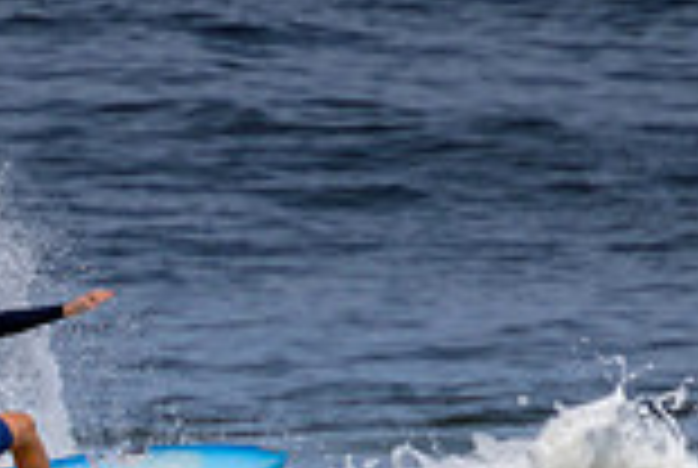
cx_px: 59
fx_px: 58084
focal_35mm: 2990
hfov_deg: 0.7
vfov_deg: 0.5
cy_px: 776
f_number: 11
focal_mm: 800
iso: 400
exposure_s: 1/2000
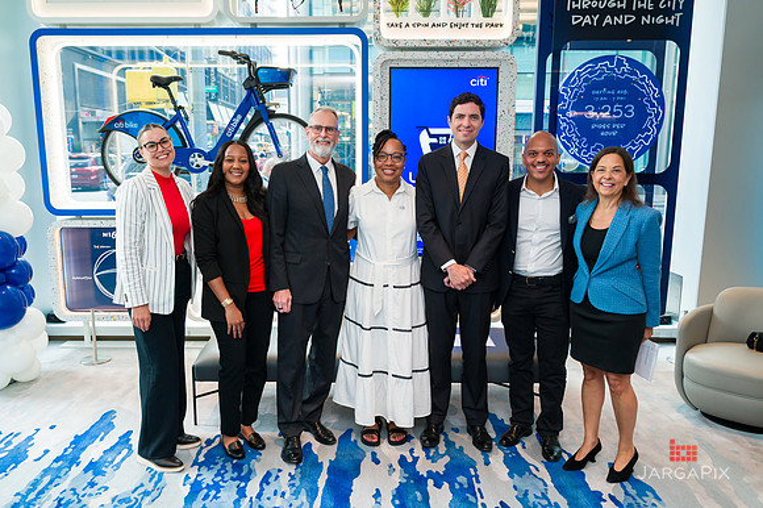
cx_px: 353
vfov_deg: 43.3
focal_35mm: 30
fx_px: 639
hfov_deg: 61.6
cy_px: 267
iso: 400
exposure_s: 1/200
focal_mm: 26.5
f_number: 3.5
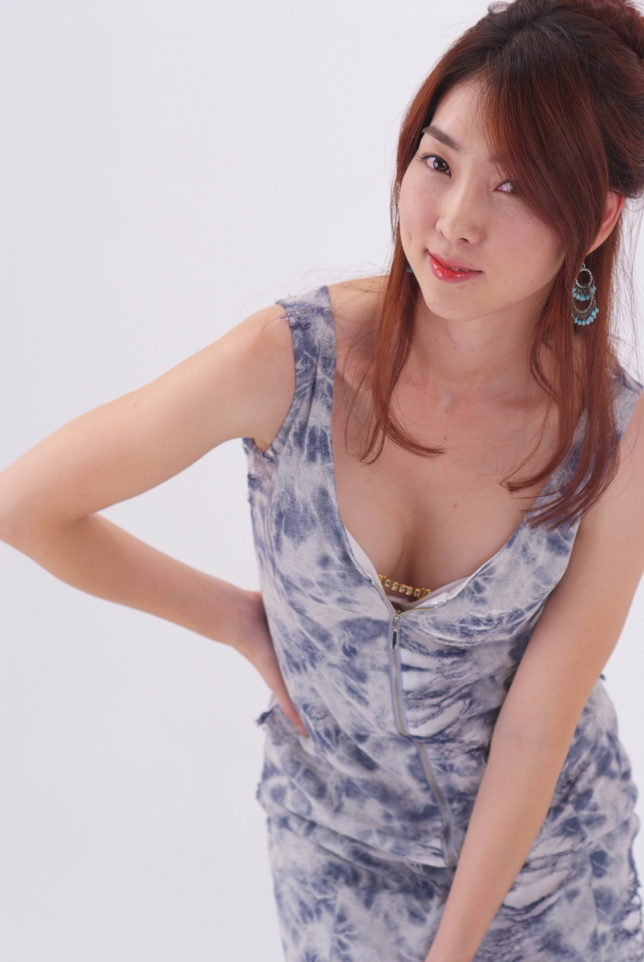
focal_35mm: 128
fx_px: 3425
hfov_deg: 10.7
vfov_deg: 16.0
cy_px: 481
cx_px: 322
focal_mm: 85
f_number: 4
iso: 200
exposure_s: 1/125
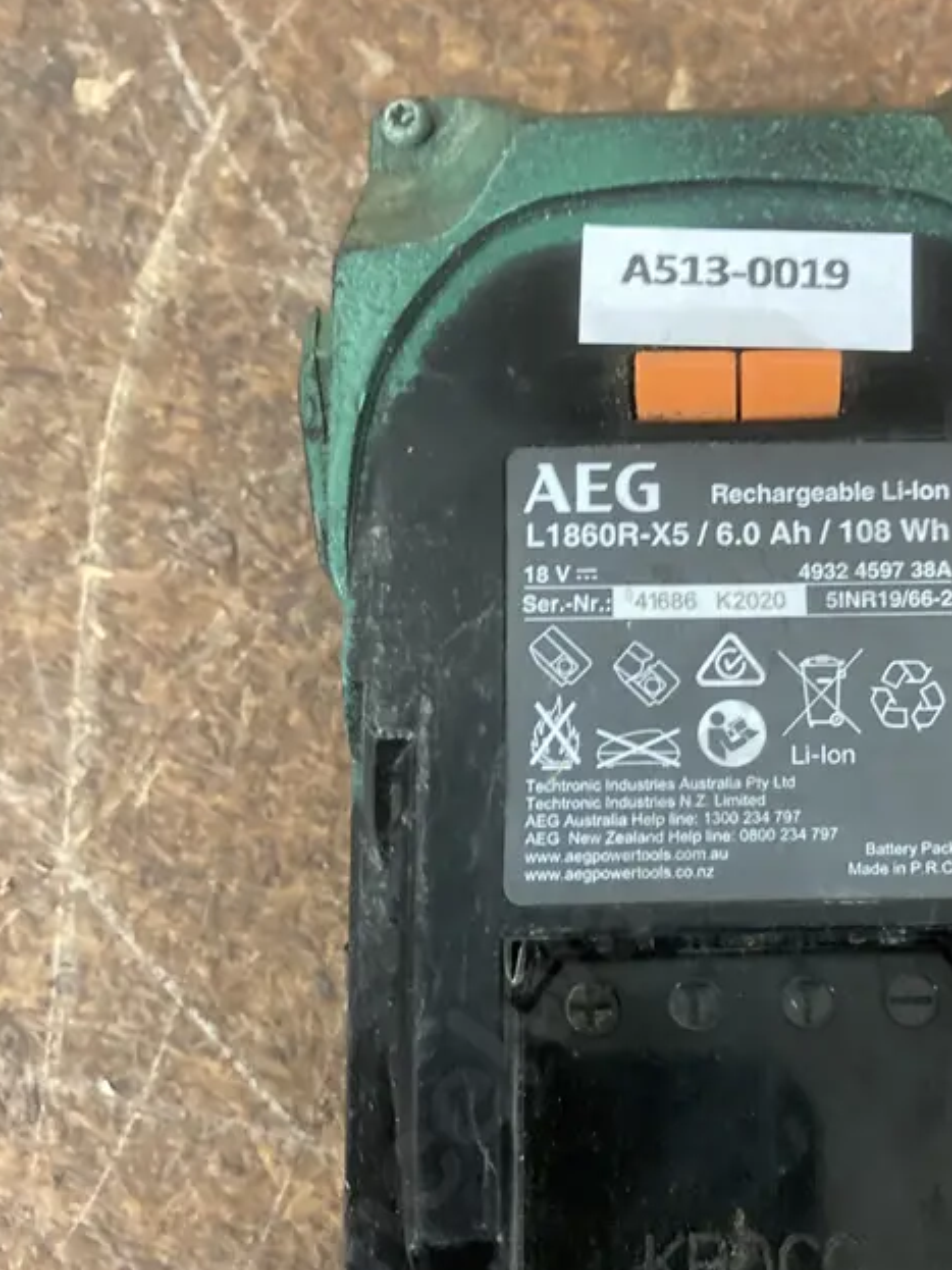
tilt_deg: -77.9
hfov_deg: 31.0
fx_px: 1687
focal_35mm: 46
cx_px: 713
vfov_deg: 41.0
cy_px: 779
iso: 500
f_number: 1.8
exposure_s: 1/25
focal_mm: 3.99
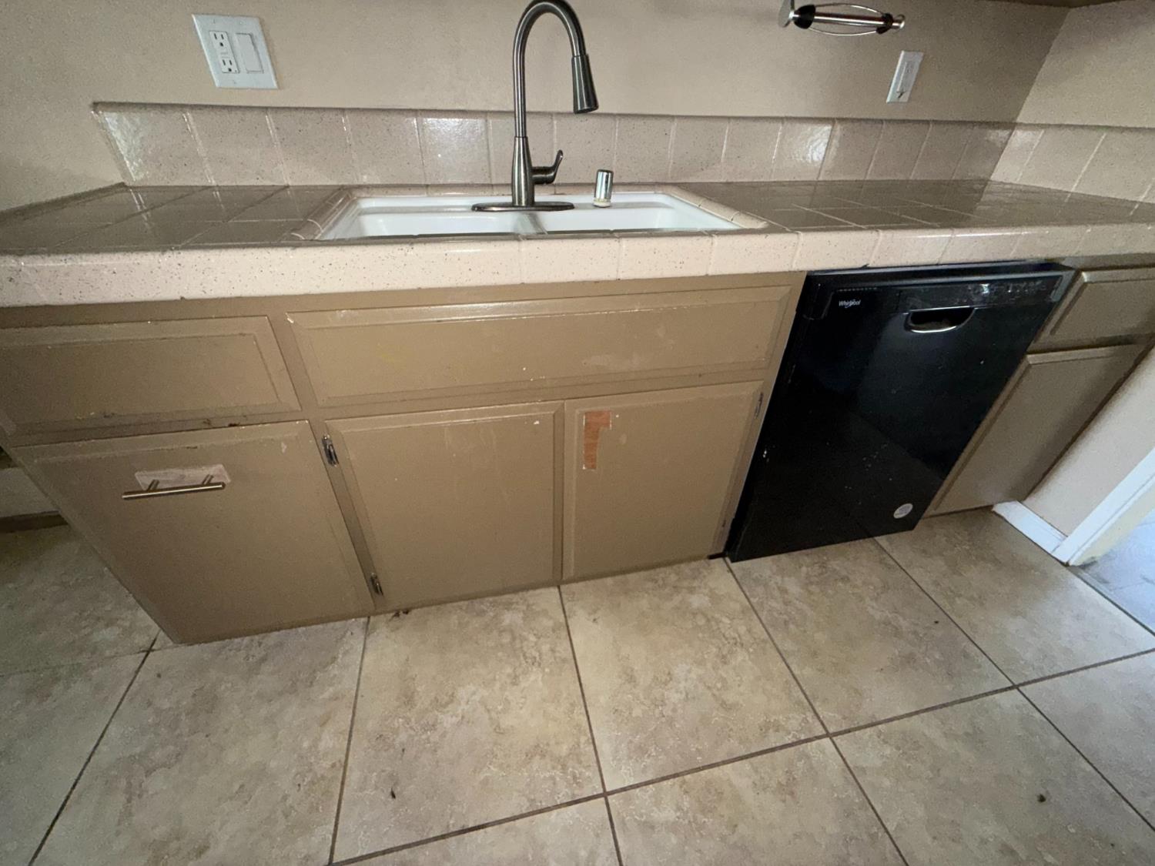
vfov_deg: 85.7
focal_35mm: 14
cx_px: 578
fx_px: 467
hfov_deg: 102.1
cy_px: 433
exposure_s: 1/47
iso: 250
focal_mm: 2.22
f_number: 2.2
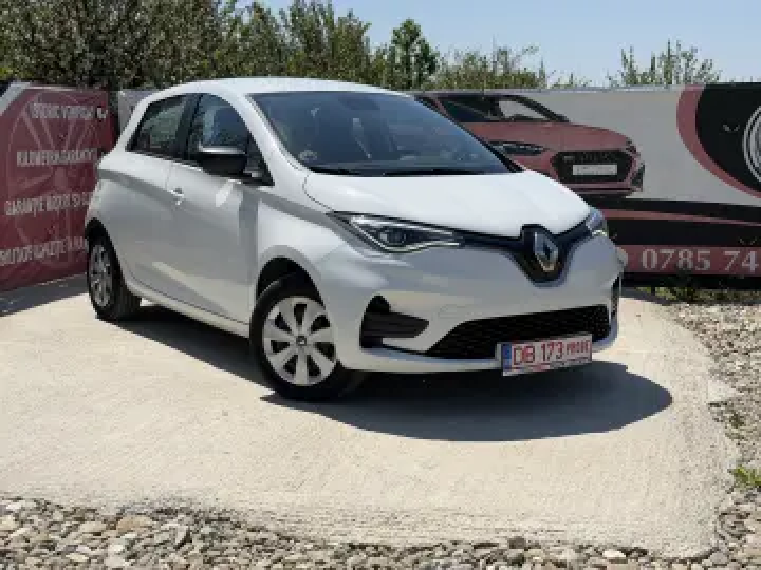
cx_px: 380
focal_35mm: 48
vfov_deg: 30.3
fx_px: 1055
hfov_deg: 39.7
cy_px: 285
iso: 64
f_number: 1.78
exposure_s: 1/8772
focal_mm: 6.76
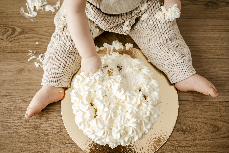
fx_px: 254
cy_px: 76
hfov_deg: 48.5
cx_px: 114
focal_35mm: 40
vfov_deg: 33.4
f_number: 2
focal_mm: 40
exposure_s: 1/250
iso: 200
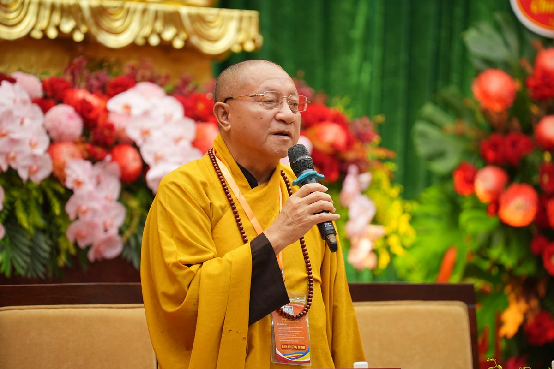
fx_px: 3078
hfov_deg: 10.3
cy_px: 184
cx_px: 277
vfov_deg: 6.9
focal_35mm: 200
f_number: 2.8
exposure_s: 1/125
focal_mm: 200
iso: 1000
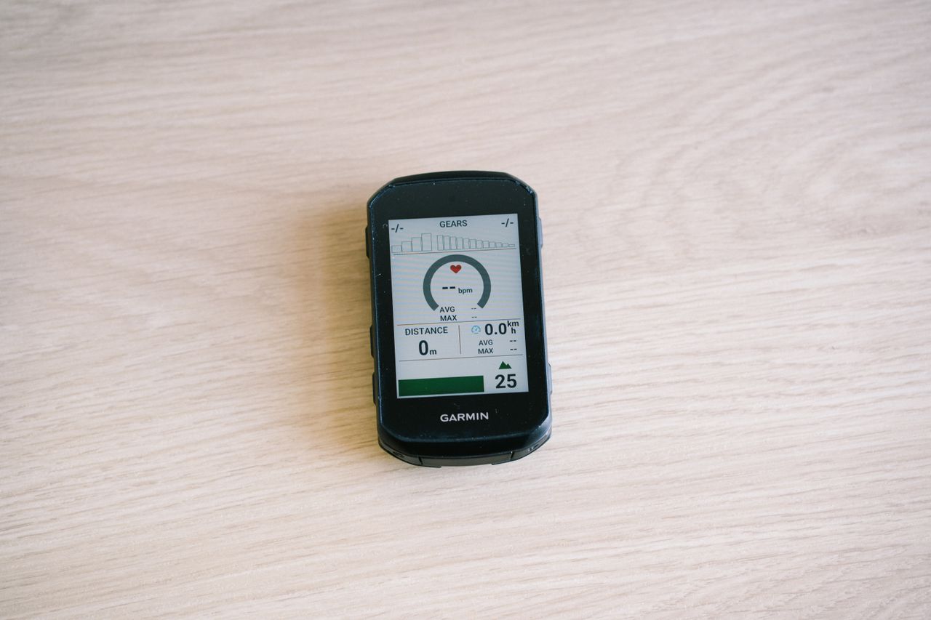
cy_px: 310
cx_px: 466
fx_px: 2198
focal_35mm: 85
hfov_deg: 23.9
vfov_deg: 16.1
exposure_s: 1/125
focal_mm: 85
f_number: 4
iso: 1000
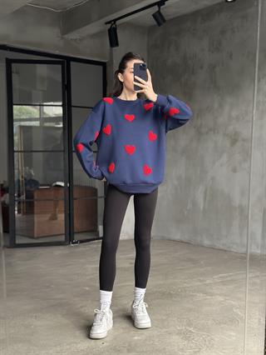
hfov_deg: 30.3
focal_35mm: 48
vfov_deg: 39.6
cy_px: 178
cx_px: 133
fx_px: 491
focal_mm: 6.86
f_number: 1.78
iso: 400
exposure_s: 1/58
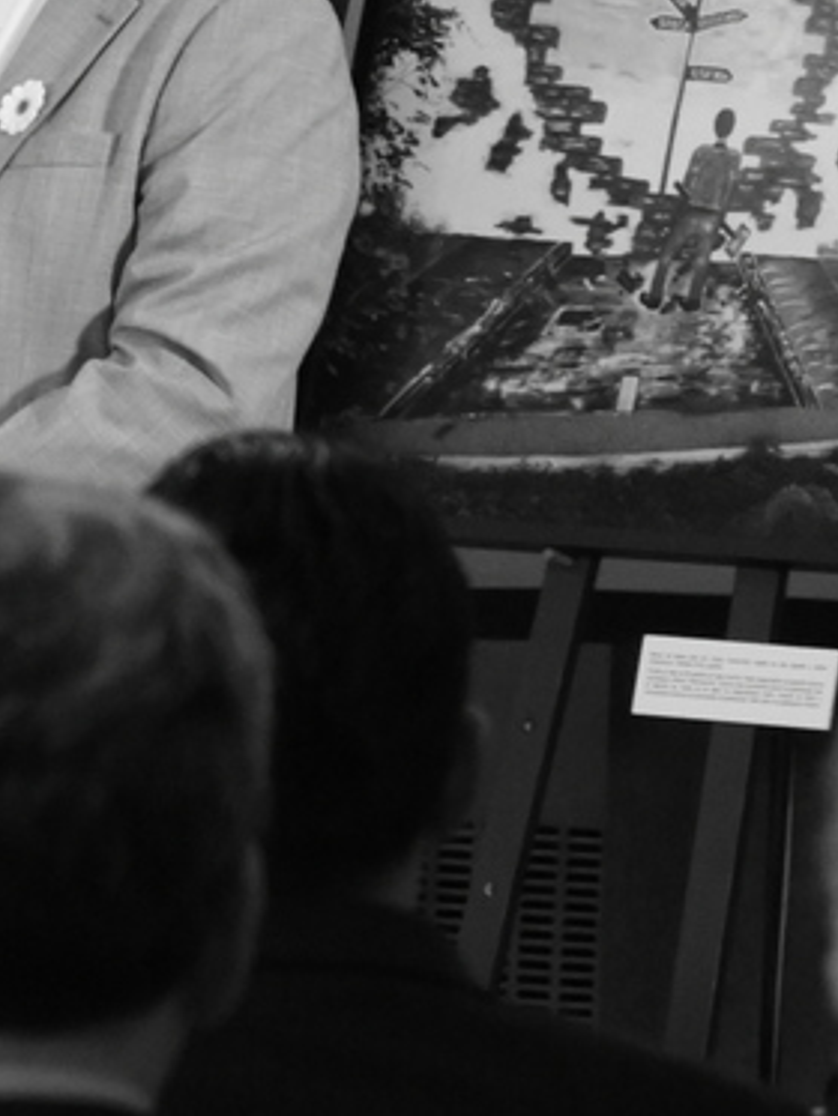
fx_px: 18220
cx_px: -859
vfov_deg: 3.5
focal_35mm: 565
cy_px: 191
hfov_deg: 2.6
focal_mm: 105
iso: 4500
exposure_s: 1/60
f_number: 5.6
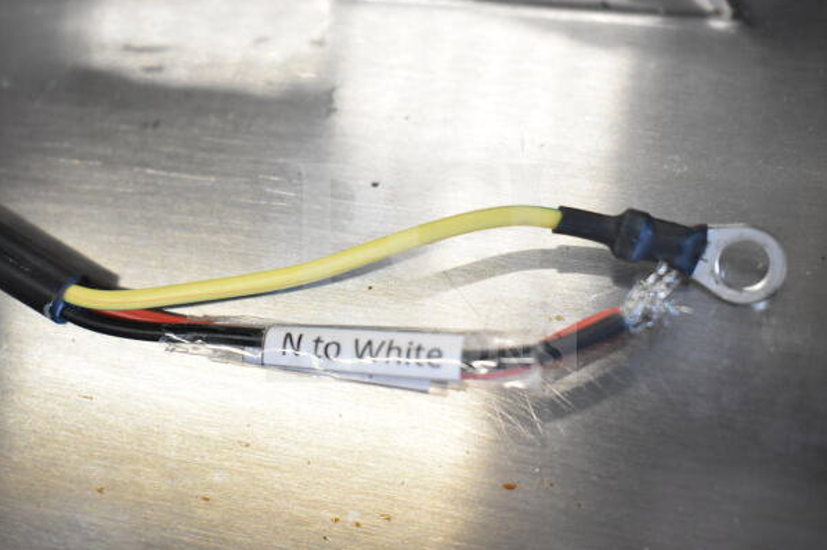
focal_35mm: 49
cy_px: 273
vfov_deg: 27.5
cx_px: 420
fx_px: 1125
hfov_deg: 40.4
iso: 1600
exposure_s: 1/60
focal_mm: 32
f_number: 4.5
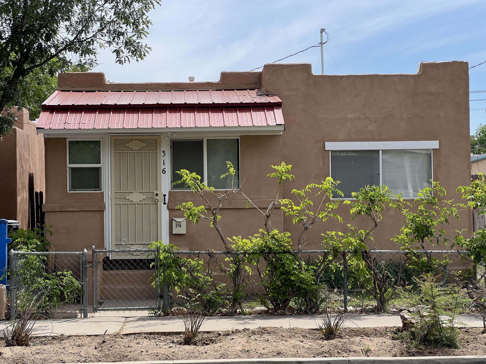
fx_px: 1081
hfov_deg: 25.3
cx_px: 243
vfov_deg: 19.1
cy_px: 182
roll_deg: +1.3
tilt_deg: +1.6
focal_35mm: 77
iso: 32
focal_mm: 9
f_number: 2.8
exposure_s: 1/774
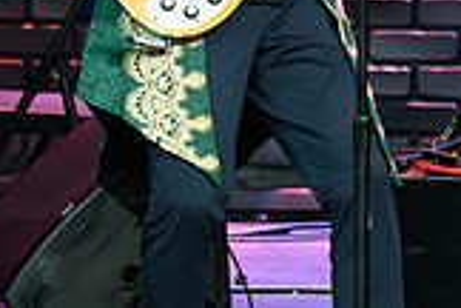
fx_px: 9142
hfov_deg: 2.9
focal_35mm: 714
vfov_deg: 1.9
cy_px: -241
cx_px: 663
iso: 12800
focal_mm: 200
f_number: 5.6
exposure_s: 1/100
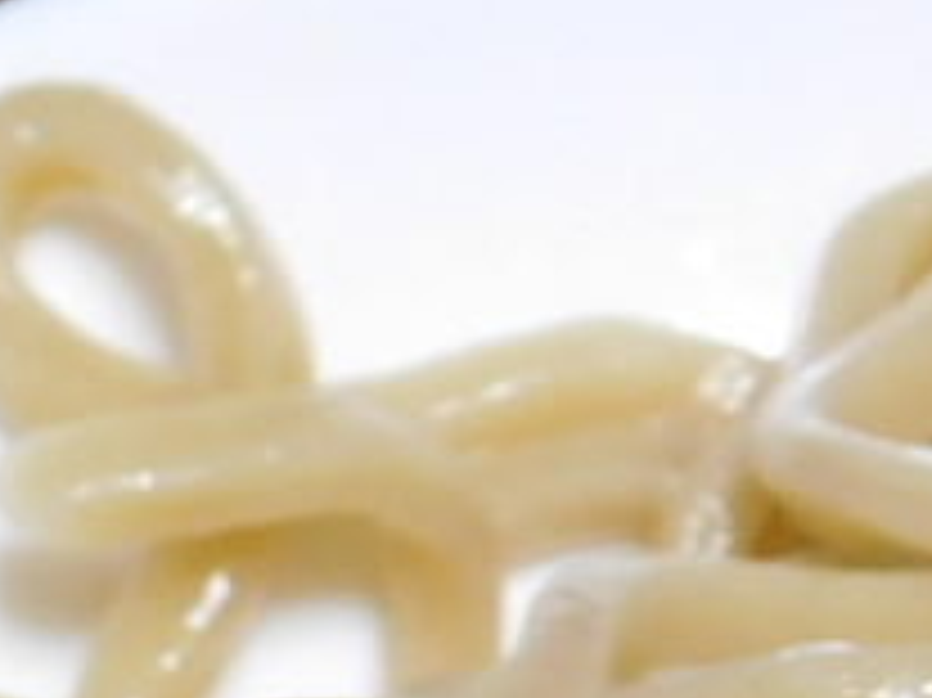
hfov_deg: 8.3
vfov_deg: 6.0
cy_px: 2013
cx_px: 1598
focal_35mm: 232
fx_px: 6243
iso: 400
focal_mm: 7.1
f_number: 3.9
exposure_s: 1/15
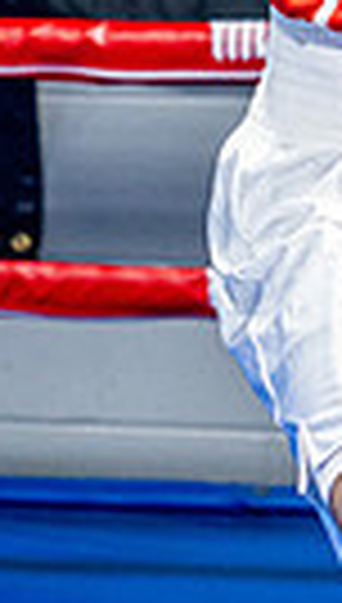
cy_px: -158
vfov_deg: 7.3
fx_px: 4678
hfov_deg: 4.0
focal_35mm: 292
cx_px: 1067
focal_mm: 50
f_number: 2
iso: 4000
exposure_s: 1/1000
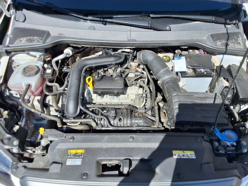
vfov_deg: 49.7
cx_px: 124
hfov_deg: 63.4
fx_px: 201
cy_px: 93
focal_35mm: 28
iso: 32
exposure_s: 1/1374
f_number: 1.9
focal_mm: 2.91
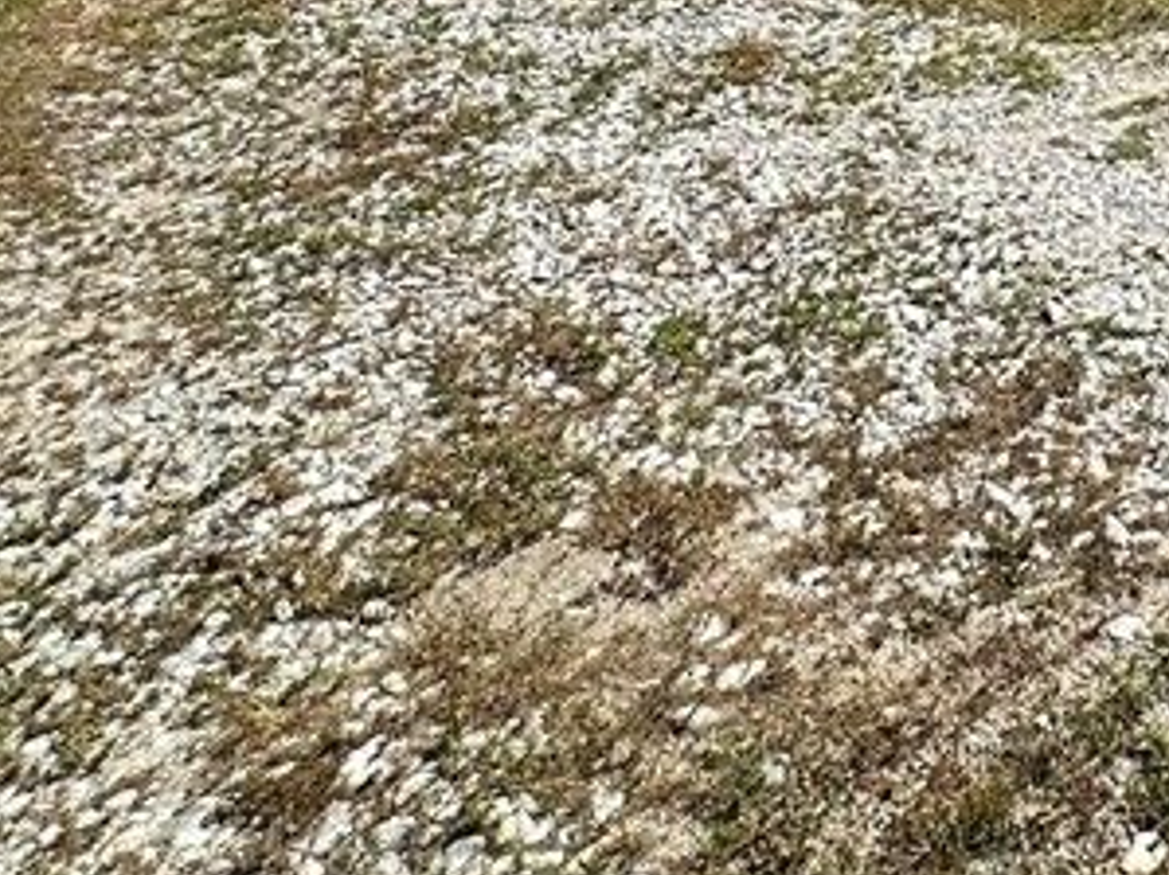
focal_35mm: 48
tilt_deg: +0.2
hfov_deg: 32.2
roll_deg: -1.1
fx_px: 1620
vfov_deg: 23.5
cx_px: 1435
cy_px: -473
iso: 50
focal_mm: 2.22
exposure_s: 1/1887
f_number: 2.2
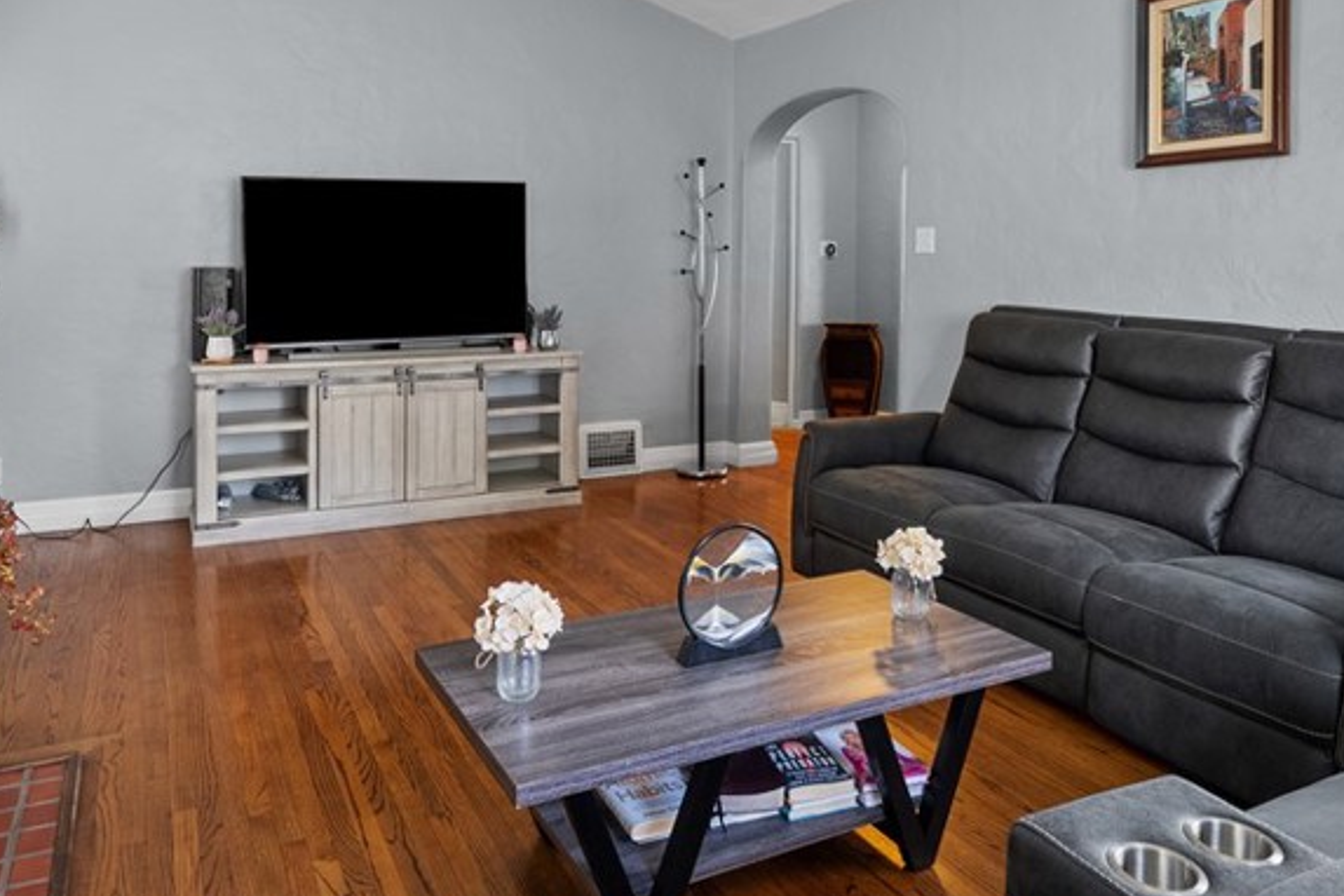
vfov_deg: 50.0
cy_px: 269
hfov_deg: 71.4
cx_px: 622
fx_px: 933
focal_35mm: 25
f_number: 10
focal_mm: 14
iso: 100
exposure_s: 1.3
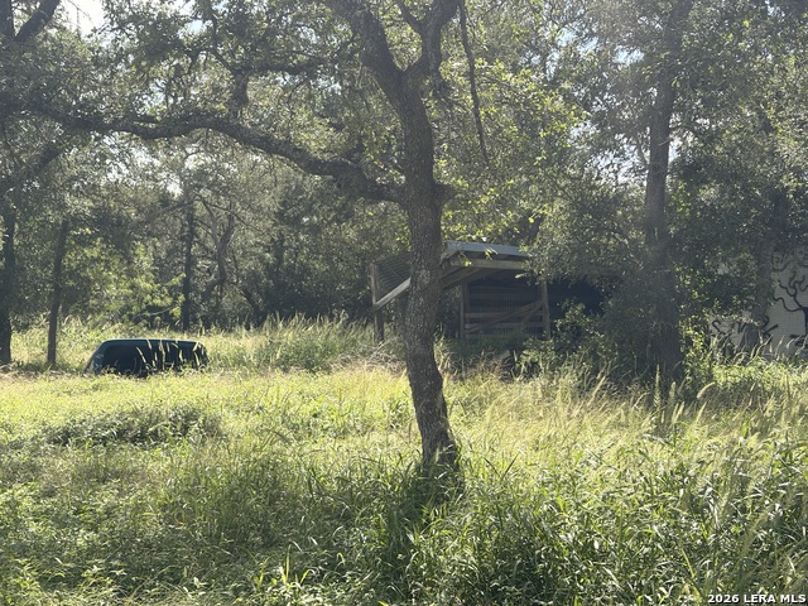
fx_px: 1214
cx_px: 404
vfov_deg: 28.0
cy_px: 303
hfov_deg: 36.8
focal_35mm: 52
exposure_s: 1/1754
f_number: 1.6
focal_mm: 5.96
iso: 50
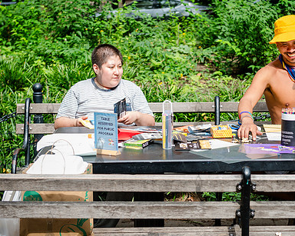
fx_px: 847
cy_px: 126
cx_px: 195
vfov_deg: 15.9
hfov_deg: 19.7
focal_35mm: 97
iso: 320
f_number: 4
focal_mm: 58
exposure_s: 1/320
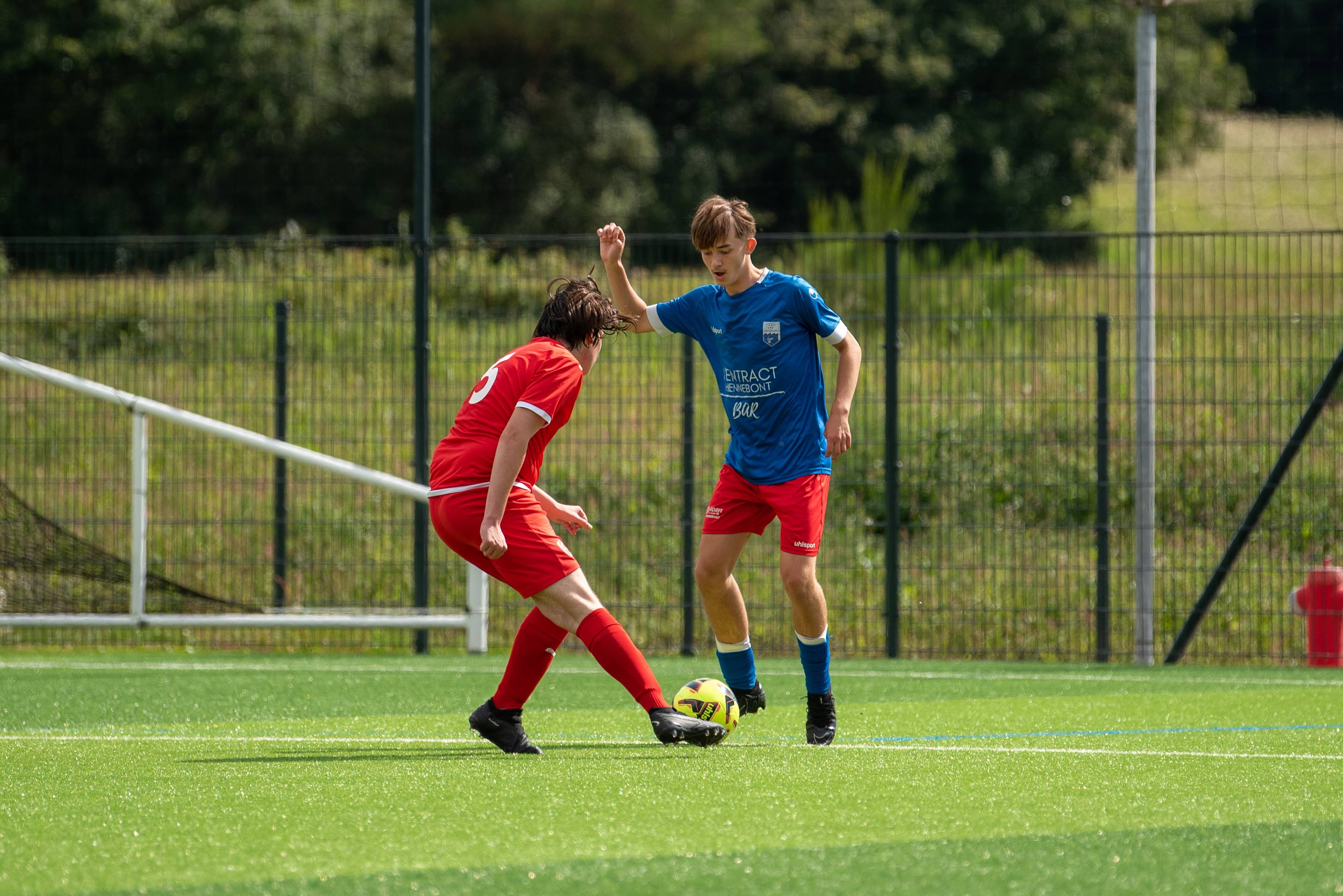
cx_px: 744
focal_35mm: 323
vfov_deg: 4.3
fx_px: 12038
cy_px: 228
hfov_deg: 6.4
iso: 200
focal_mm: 170
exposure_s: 1/4000
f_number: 2.8
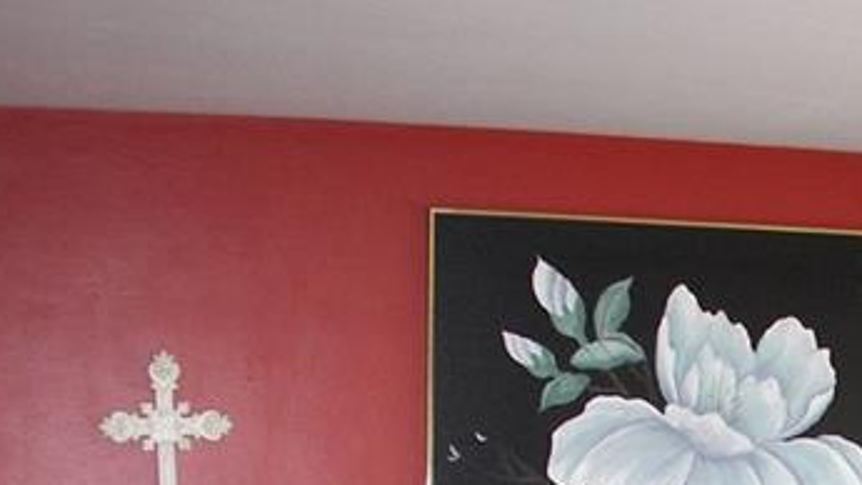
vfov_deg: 12.8
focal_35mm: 91
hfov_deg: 22.7
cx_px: 807
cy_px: 665
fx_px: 2080
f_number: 2.8
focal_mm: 6
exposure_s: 1/30
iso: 125
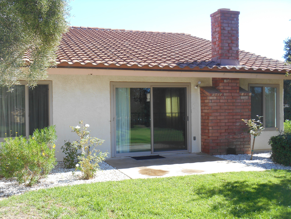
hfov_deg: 45.8
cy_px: 110
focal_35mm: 41
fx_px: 345
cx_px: 146
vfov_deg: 35.1
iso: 80
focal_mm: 7.2
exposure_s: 1/200
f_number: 3.9
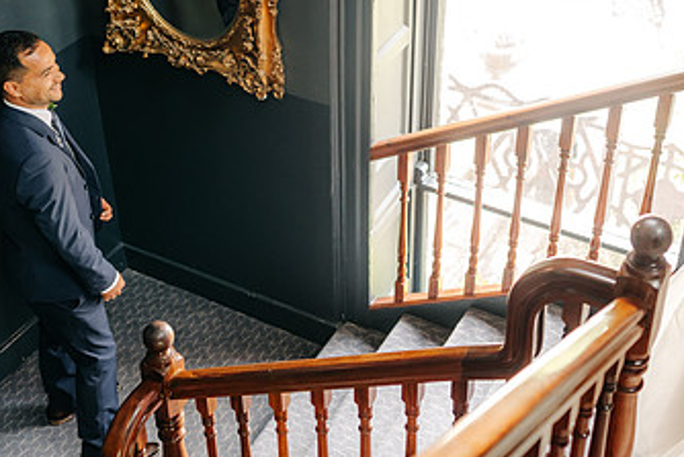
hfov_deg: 32.4
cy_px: 151
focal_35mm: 62
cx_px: 350
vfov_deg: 21.8
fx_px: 1178
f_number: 2
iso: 400
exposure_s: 1/250
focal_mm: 35
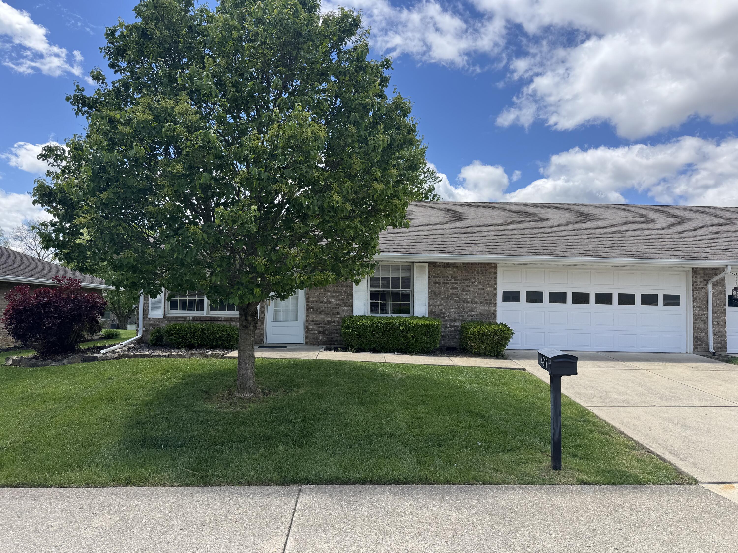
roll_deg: -1.3
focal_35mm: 24
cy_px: 276
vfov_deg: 56.8
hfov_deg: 71.6
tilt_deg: +2.8
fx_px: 512
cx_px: 369
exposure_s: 1/2506
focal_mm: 6.76
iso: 80
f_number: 1.78
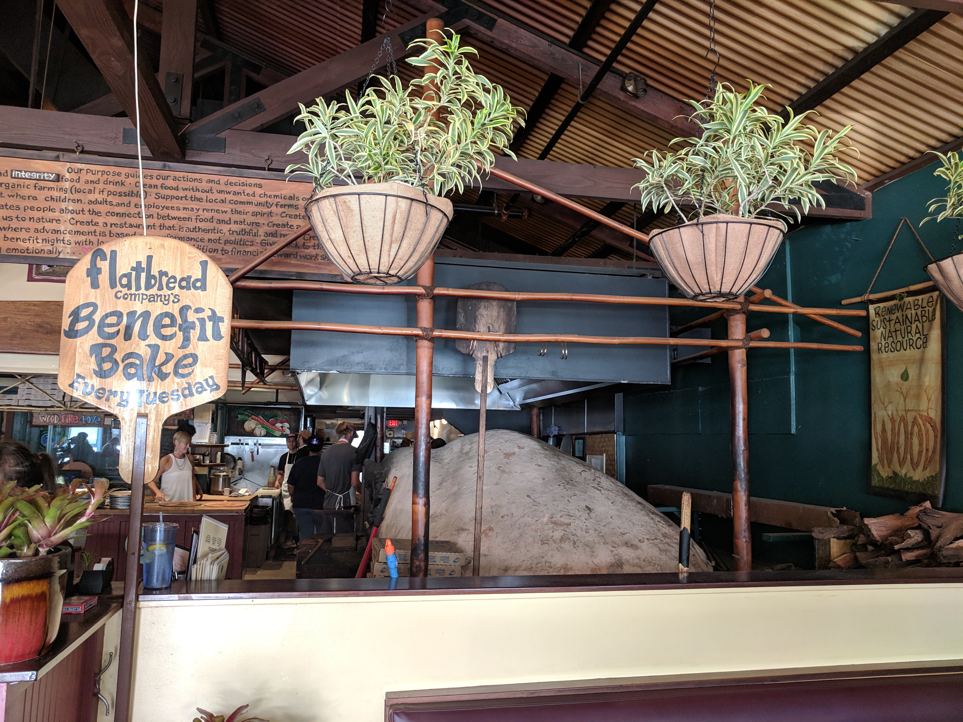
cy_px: 361
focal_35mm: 26
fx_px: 723
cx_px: 482
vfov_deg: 53.1
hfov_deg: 67.3
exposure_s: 1/60
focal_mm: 4.67
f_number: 2
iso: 280
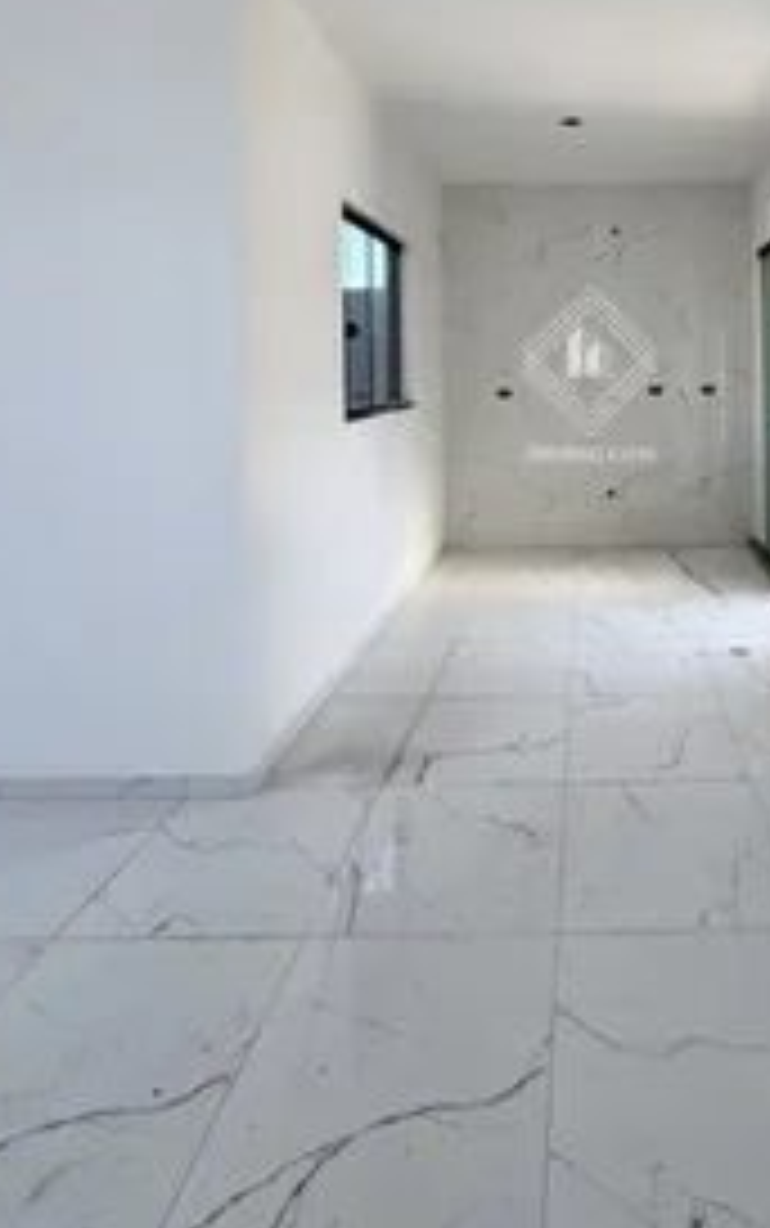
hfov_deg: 54.3
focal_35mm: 21
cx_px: 590
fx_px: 704
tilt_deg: +0.1
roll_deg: +0.7
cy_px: 373
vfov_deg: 78.5
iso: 40
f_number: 2.2
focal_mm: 2.22
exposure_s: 1/154
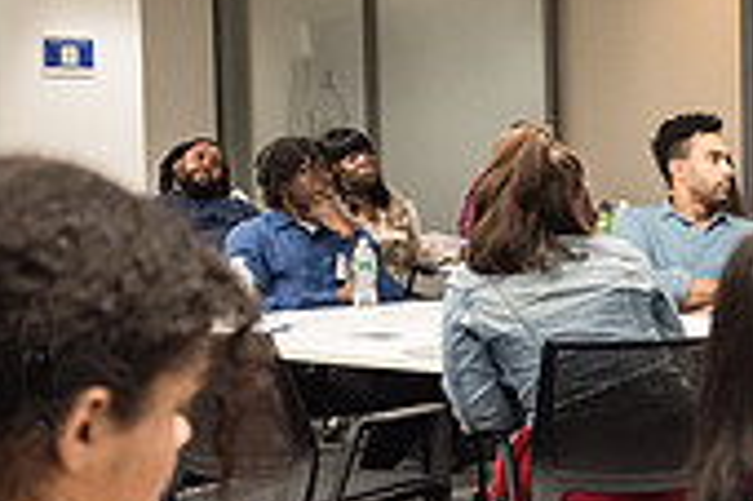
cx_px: 1087
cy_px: 290
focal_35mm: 105
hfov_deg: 17.7
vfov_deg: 13.0
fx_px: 2194
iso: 2500
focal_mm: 26
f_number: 4
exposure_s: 1/250
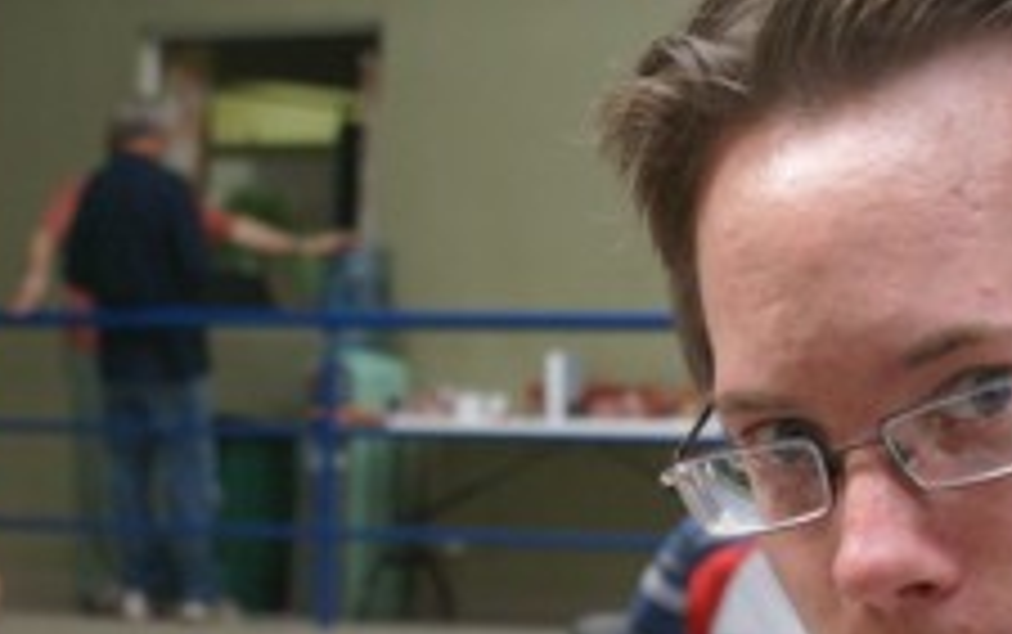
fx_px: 4598
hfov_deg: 12.6
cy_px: 832
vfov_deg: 7.8
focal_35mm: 167
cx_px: 427
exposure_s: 1/50
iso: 320
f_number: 5.6
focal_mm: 35
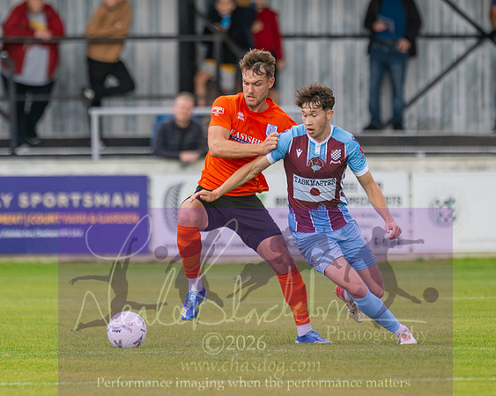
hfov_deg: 2.3
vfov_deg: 1.9
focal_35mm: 833
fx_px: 12230
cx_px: 237
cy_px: 156
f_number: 2.8
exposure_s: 1/1250
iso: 450
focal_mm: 270
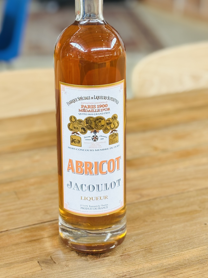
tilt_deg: -17.4
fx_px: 617
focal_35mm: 77
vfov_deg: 25.1
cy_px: 82
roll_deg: +0.9
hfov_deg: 19.1
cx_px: 97
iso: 50
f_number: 1.6
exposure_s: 1/50
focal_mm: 5.96
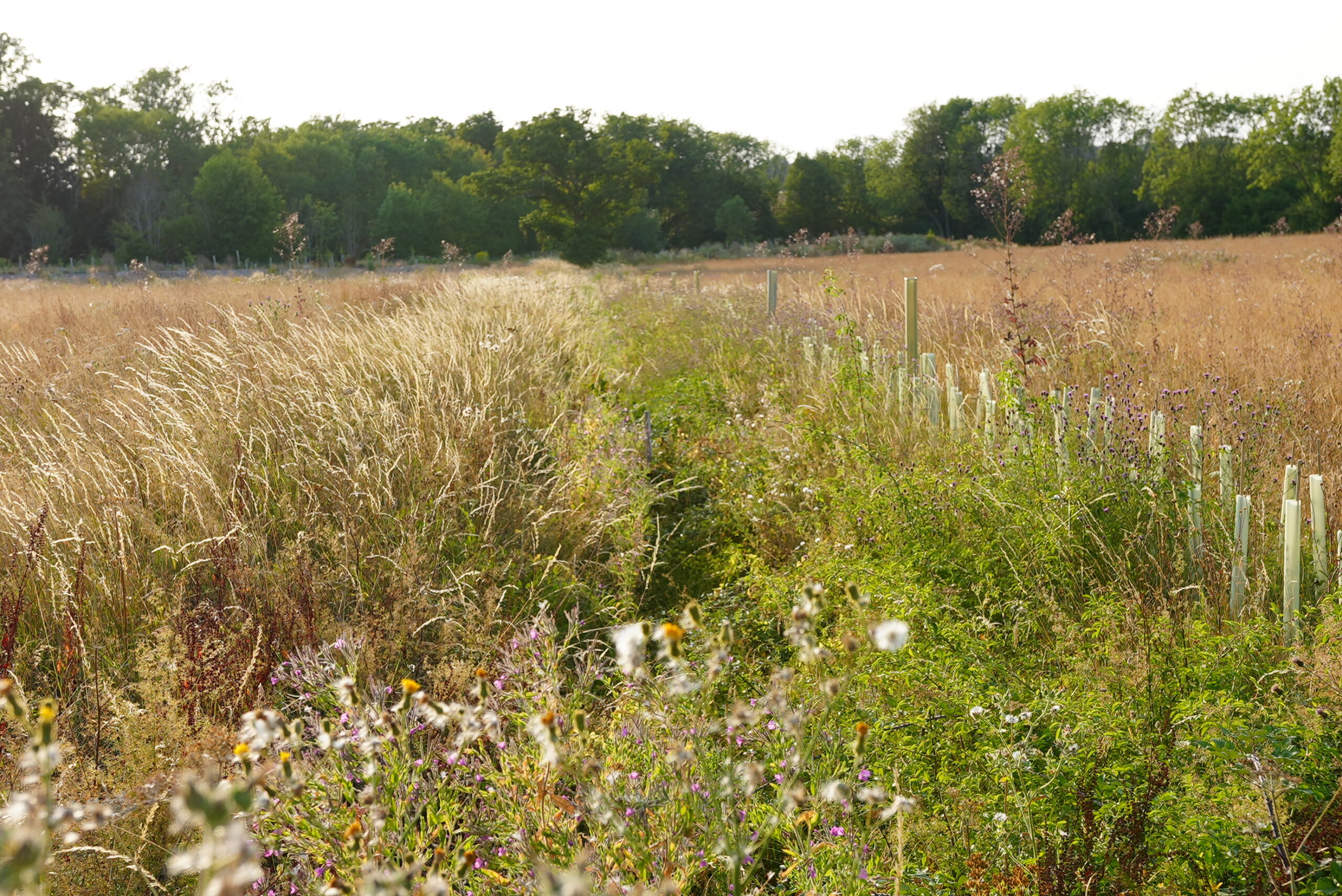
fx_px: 1939
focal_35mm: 52
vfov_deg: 26.0
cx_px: 671
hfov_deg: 38.2
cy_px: 448
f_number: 5.6
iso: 100
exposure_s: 1/200
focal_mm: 35
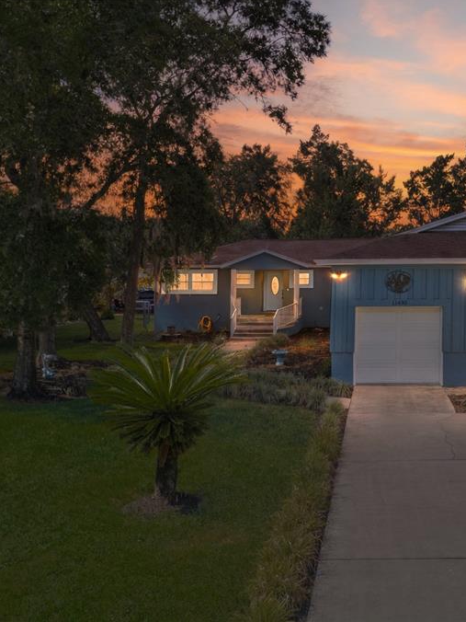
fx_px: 574
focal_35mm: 32
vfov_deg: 56.8
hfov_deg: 42.0
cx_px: 381
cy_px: 310
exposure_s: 1/1250
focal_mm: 8.38
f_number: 2.8
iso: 100
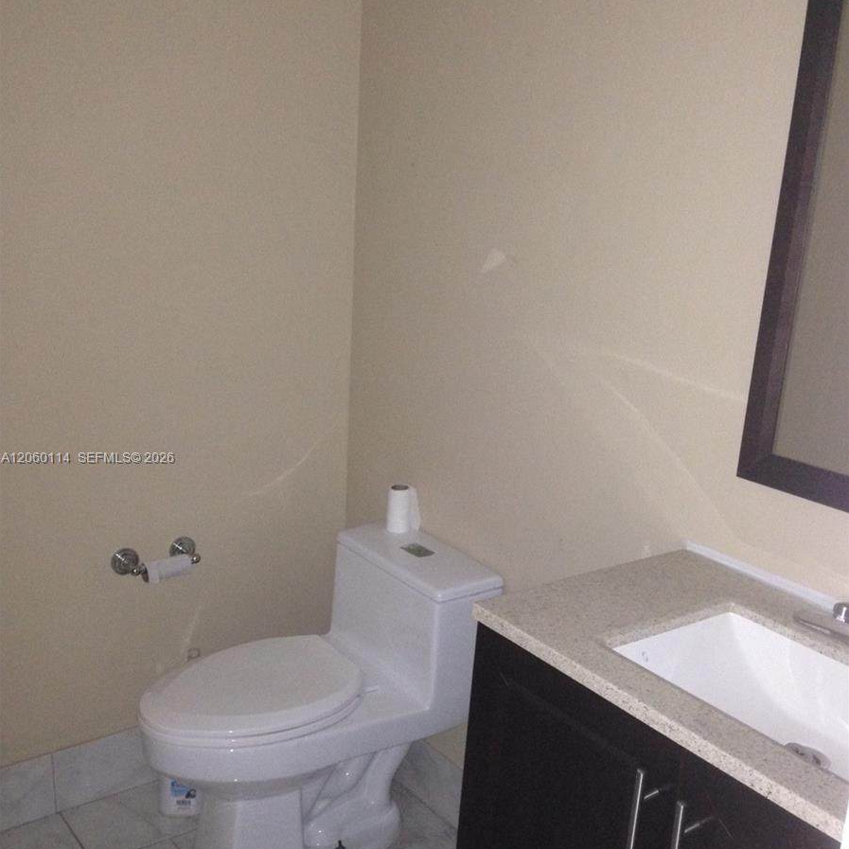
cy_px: 459
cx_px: 425
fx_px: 1082
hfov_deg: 42.8
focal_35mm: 39
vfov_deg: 42.8
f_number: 2.4
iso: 250
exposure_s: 1/16
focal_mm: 4.12
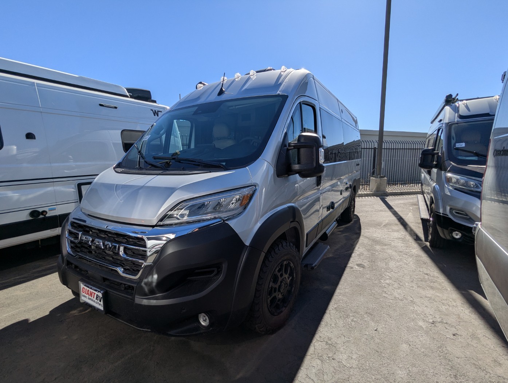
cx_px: 254
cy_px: 192
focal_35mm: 16
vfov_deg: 78.2
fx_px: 235
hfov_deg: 94.4
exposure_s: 1/1721
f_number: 2.2
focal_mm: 2.35
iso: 47
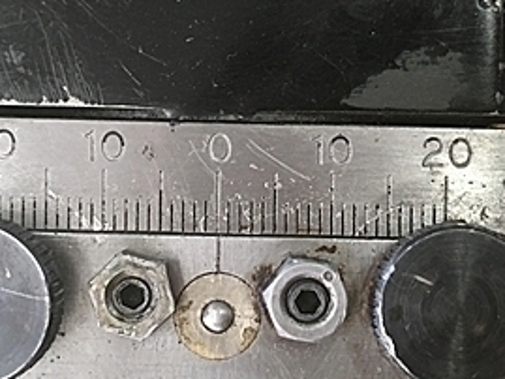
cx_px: 205
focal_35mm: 69
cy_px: 158
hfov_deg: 28.1
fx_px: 1007
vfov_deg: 21.3
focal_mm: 4.15
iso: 125
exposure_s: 1/30
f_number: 2.2
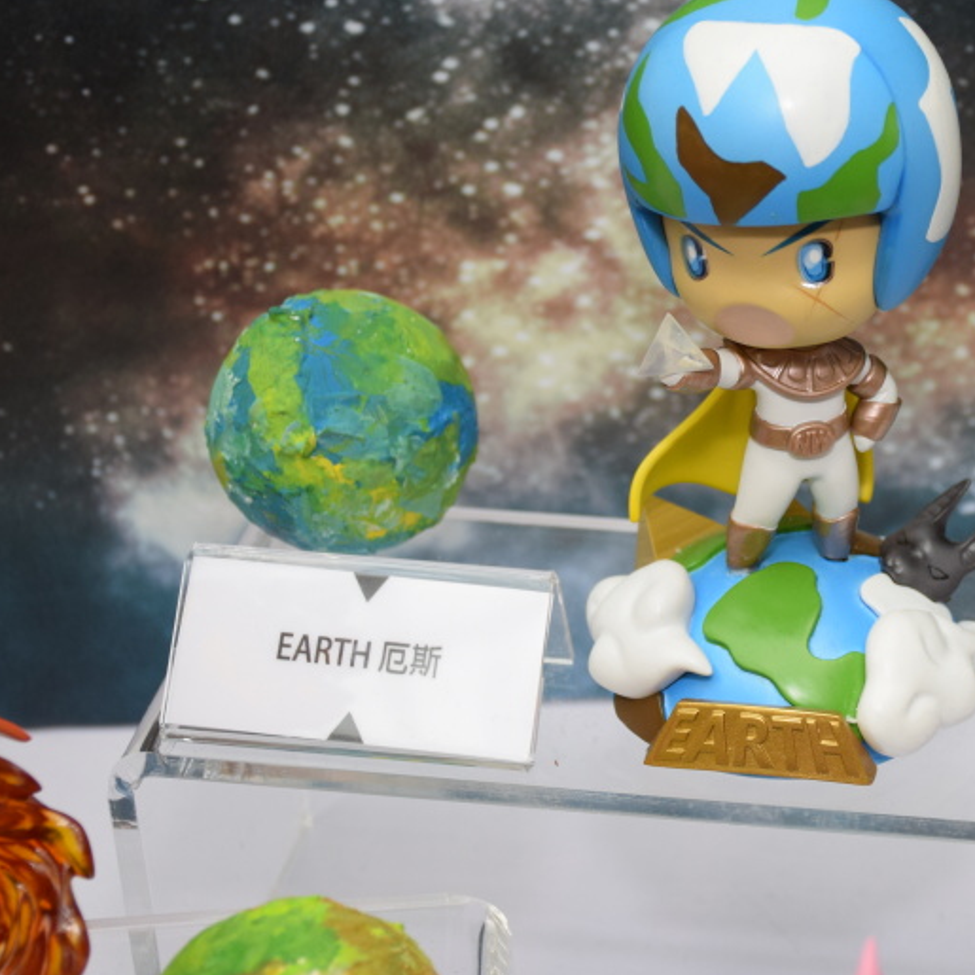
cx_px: 850
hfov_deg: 18.2
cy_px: 430
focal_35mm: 94
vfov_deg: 18.5
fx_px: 2995
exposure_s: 1/80
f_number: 5.6
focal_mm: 38
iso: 400
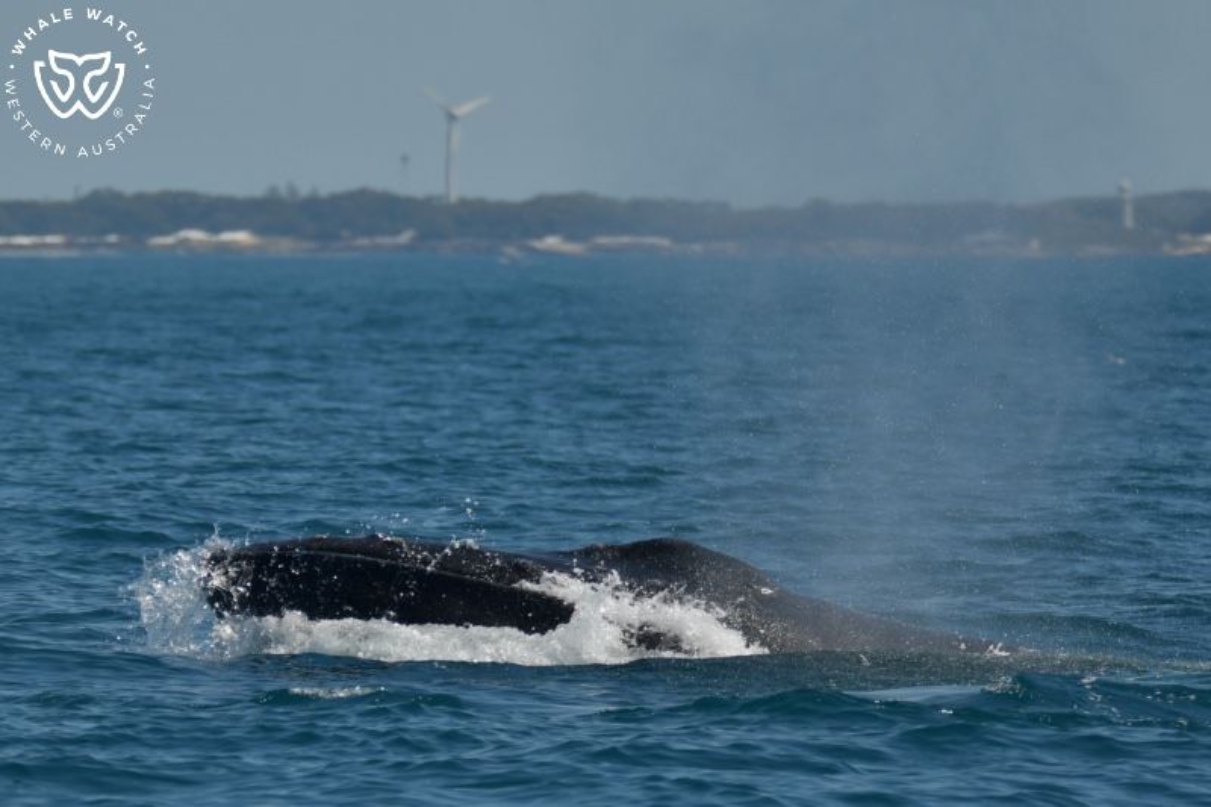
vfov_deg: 2.8
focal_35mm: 495
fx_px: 16647
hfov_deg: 4.2
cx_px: 606
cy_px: 404
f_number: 6
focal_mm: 330
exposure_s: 1/1000
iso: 100
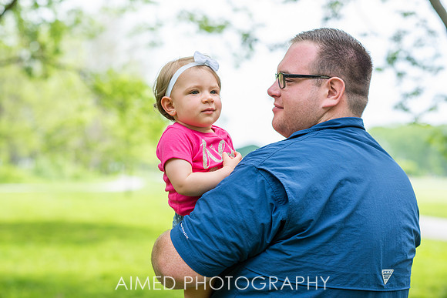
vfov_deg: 16.1
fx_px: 1056
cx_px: 224
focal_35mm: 85
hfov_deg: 23.9
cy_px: 149
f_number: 3.5
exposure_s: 1/1000
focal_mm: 85
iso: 320
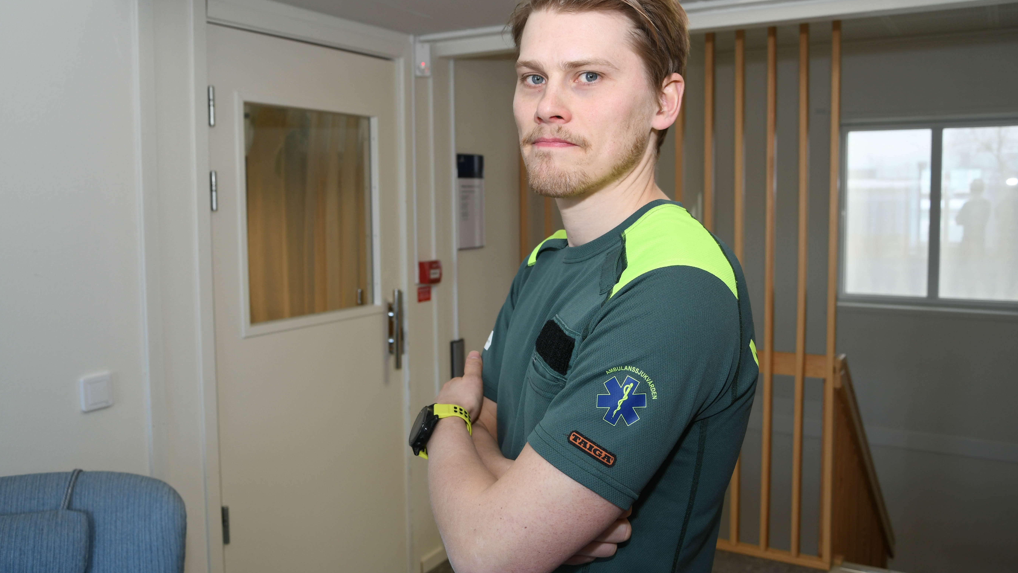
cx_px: 516
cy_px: 265
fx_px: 891
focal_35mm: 33
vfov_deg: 35.6
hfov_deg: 59.5
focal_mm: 21
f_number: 5
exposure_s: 1/60
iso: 280
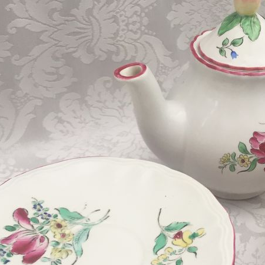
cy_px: 209
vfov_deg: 29.4
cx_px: 223
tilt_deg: -39.3
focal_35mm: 57
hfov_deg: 29.2
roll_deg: -10.1
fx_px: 494
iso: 80
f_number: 2.2
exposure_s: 1/33
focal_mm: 4.15
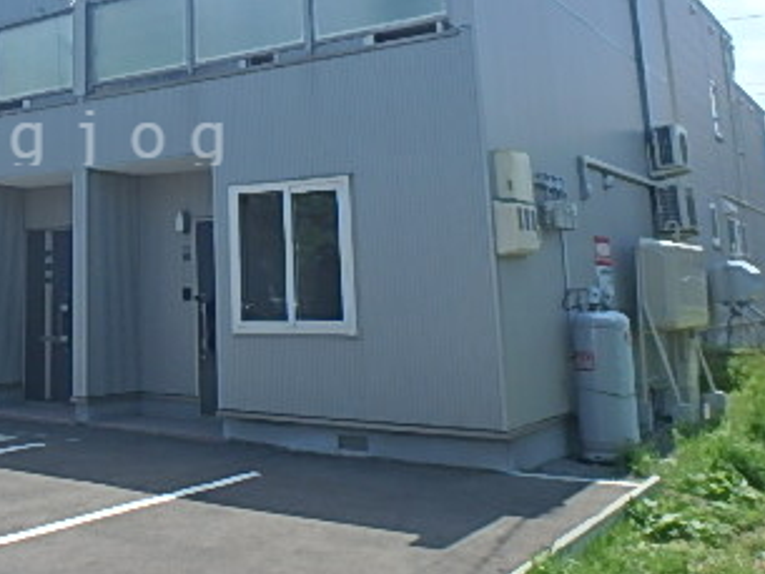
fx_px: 973
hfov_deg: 39.6
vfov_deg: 32.2
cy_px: 135
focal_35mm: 44
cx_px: 65
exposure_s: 1/1250
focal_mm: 3.7
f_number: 3.5
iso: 125
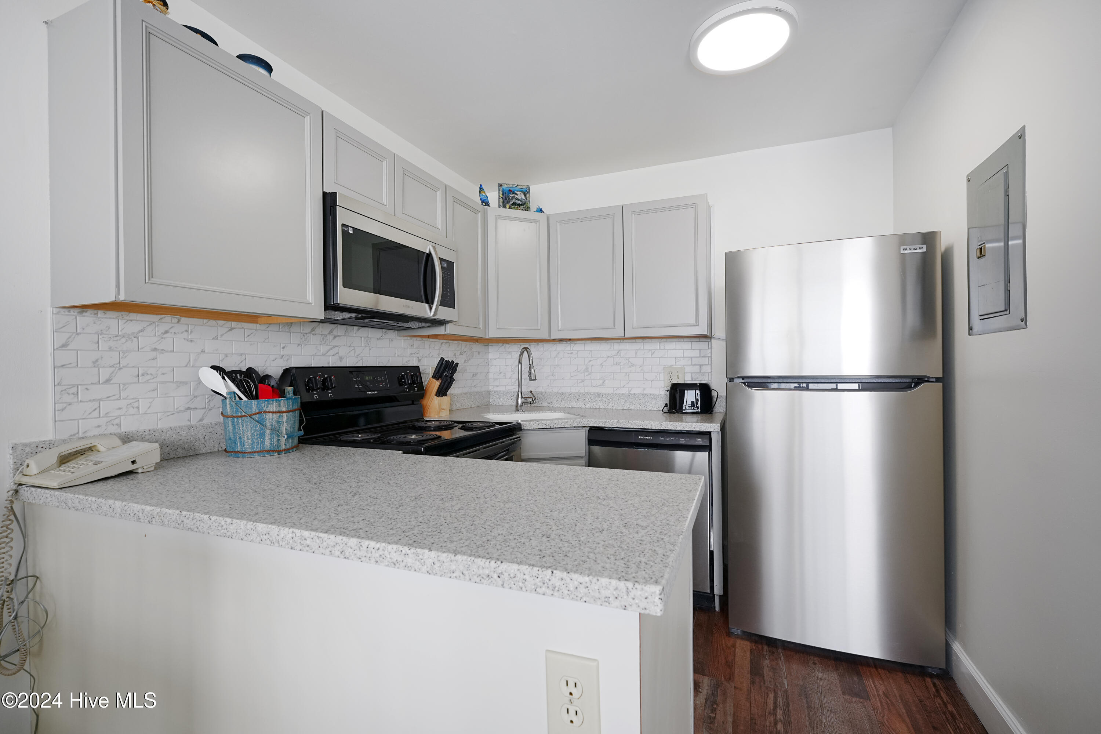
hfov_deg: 96.7
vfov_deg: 73.7
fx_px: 489
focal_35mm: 16
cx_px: 550
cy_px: 367
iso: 320
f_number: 9
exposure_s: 1/60
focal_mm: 16
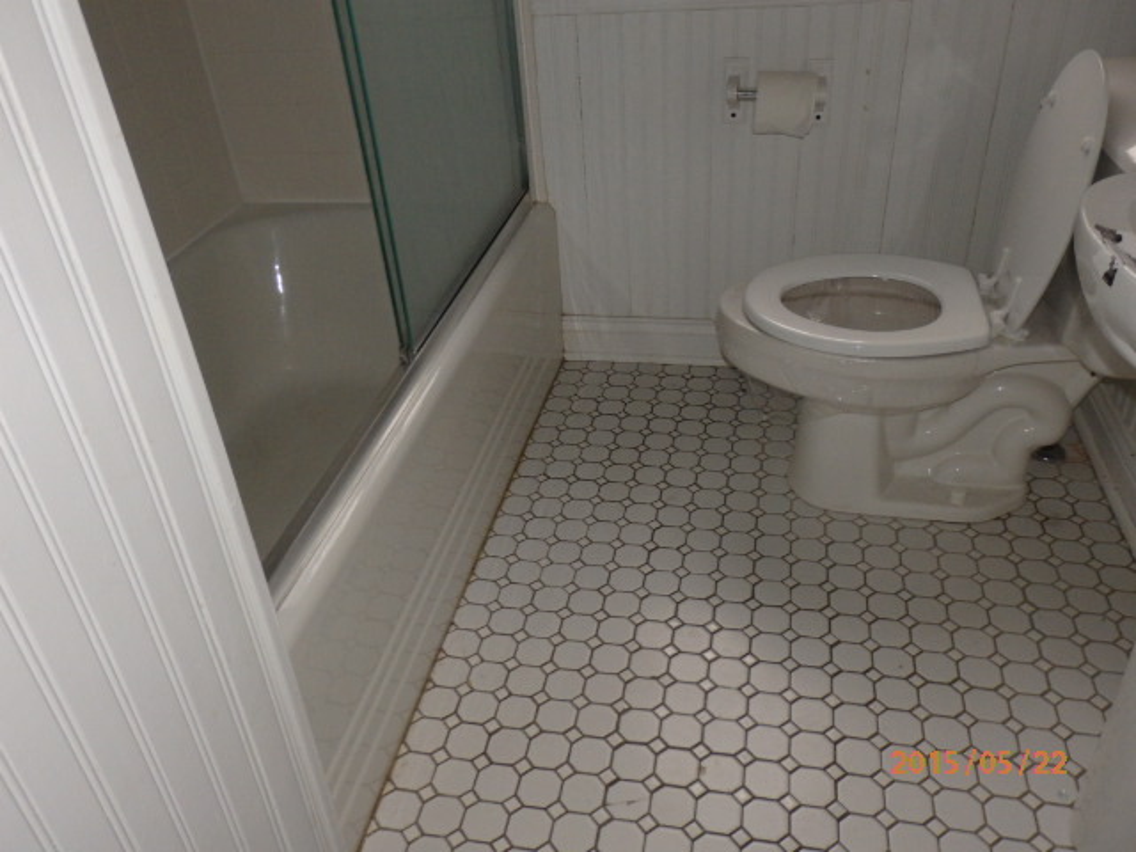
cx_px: 568
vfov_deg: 51.4
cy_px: 426
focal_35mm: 27
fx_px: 886
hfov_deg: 65.3
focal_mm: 5
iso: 400
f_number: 3.2
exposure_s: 1/30
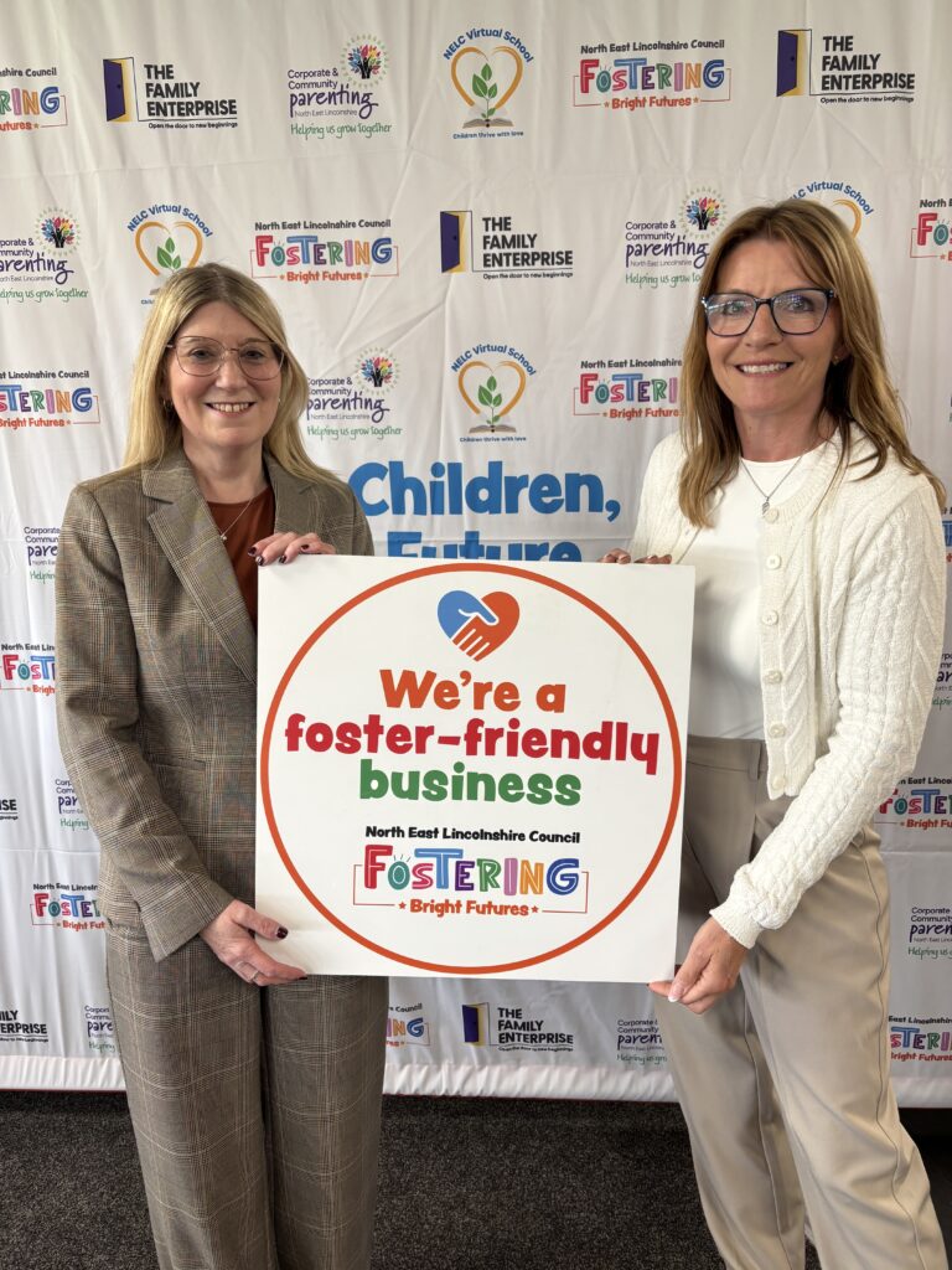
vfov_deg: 67.3
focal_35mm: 26
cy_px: 635
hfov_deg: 53.1
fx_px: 953
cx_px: 476
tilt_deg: -12.2
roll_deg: +0.1
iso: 100
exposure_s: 1/50
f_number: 1.6
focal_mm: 5.96
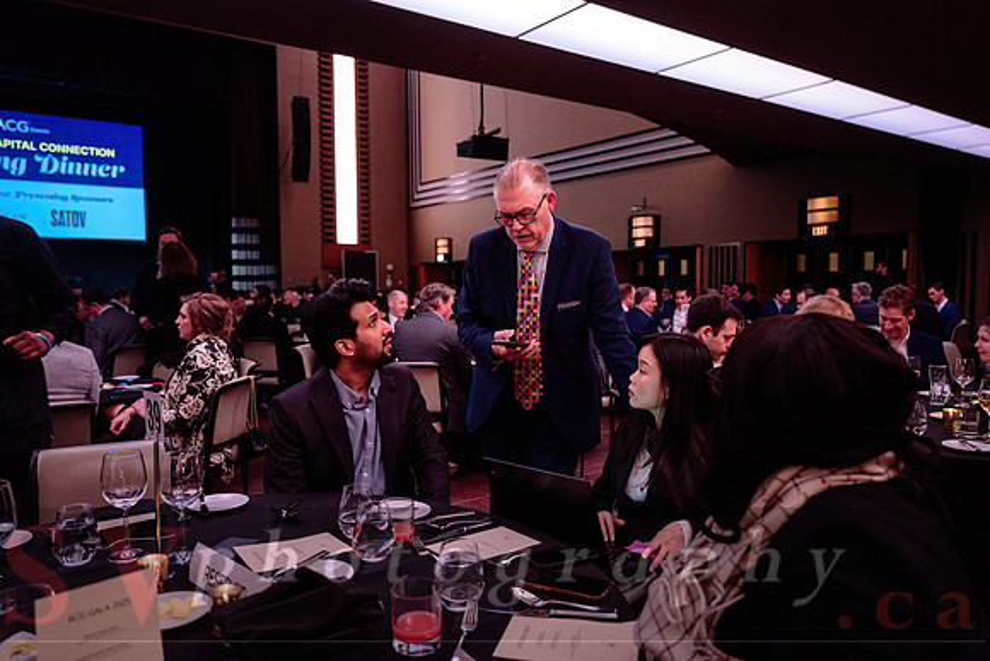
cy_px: 330
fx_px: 729
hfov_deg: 68.4
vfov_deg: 48.8
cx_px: 495
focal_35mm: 27
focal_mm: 26.5
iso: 1600
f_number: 3.2
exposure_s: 1/80
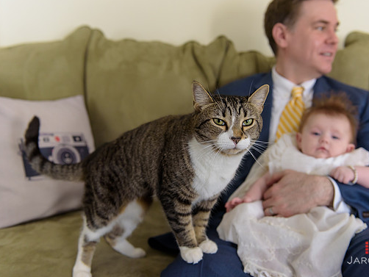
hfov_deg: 46.7
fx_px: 427
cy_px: 138
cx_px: 204
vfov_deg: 36.0
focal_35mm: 40
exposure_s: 1/125
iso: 1600
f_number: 3.2
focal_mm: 36
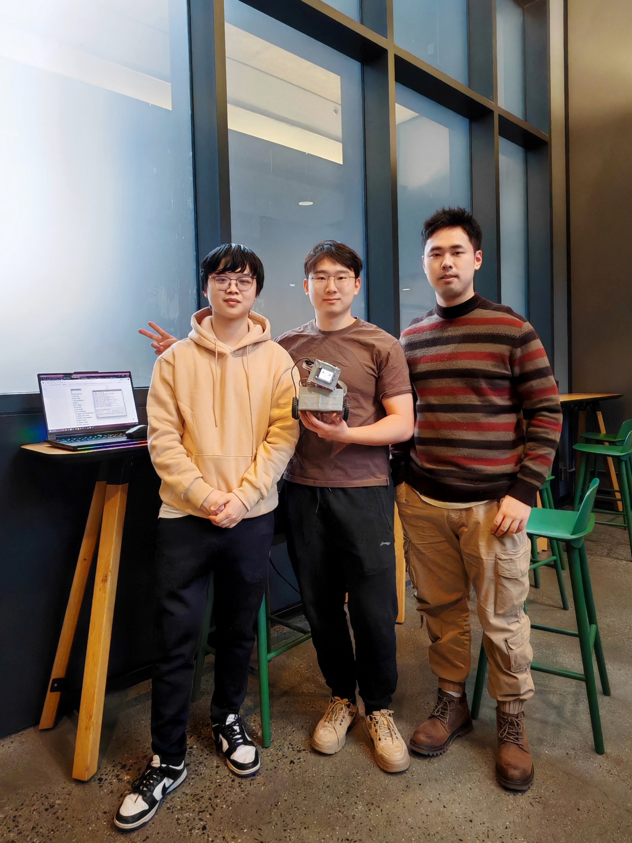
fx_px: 511
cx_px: 316
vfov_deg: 79.0
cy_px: 422
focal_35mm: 21
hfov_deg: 63.4
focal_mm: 1.96
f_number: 2.2
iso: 320
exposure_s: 1/50
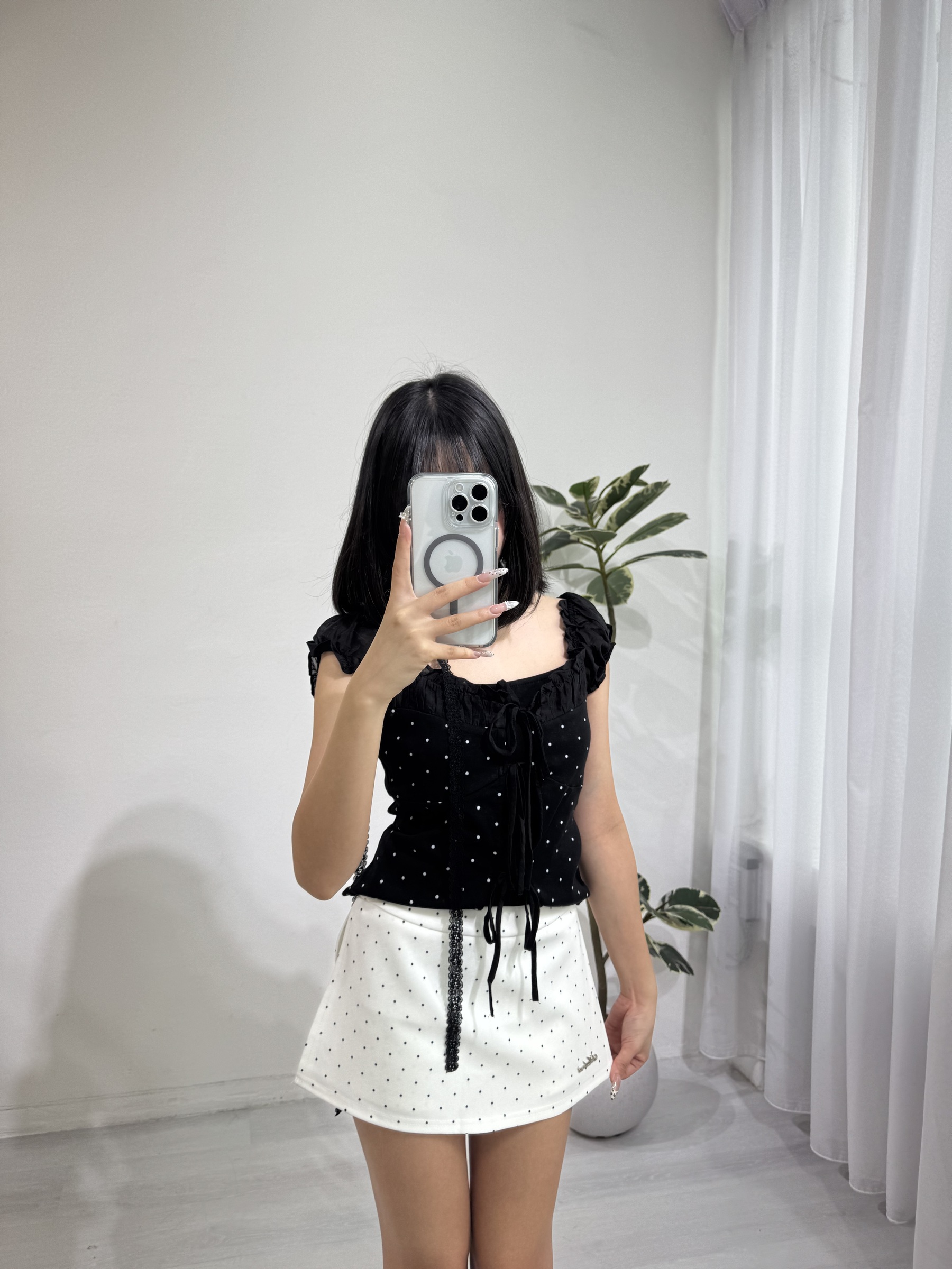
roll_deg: -1.5
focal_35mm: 24
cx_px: 476
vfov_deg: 71.6
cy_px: 634
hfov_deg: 56.8
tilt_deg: -12.6
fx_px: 880
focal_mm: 6.76
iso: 80
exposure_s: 1/454
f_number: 1.78
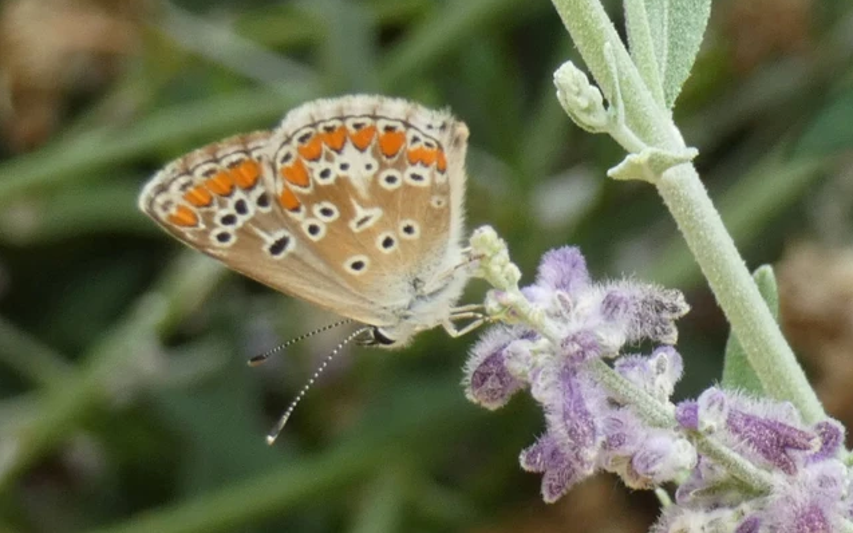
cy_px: 271
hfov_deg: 14.2
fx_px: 3417
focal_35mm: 147
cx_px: 427
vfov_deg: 8.9
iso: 125
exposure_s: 1/80
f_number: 5.3
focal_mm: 24.7
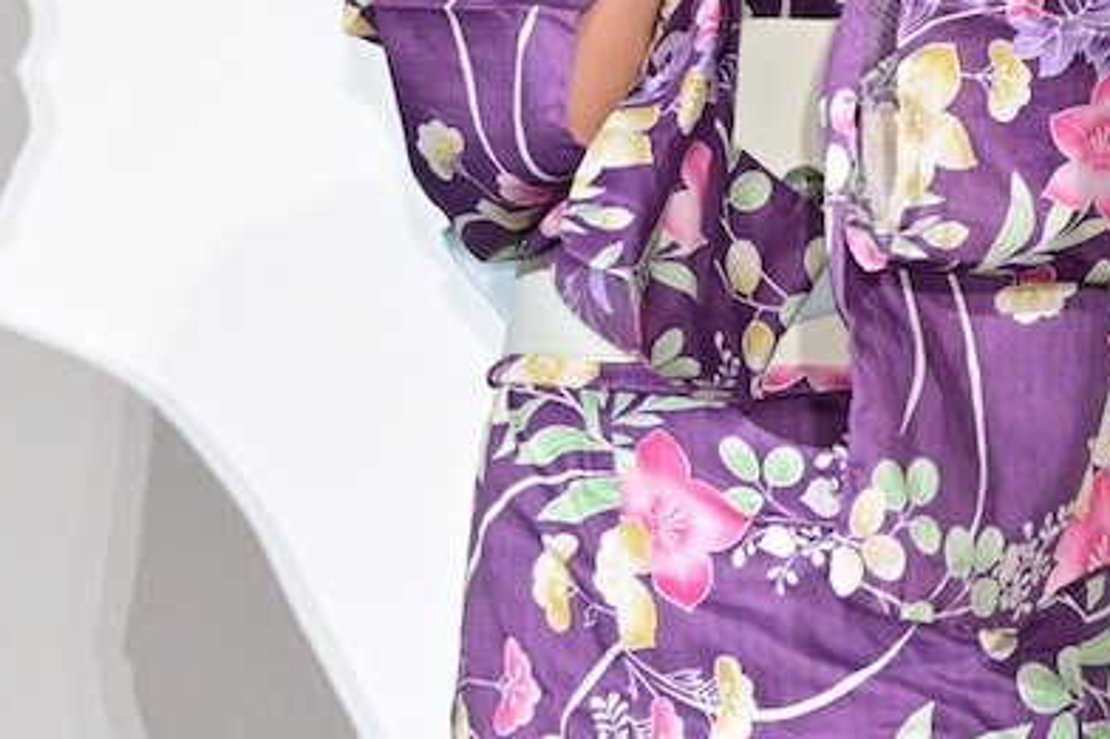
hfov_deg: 5.9
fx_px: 10848
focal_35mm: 352
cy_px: 127
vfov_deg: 3.9
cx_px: 810
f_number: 6
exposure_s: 1/200
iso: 3200
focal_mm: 77
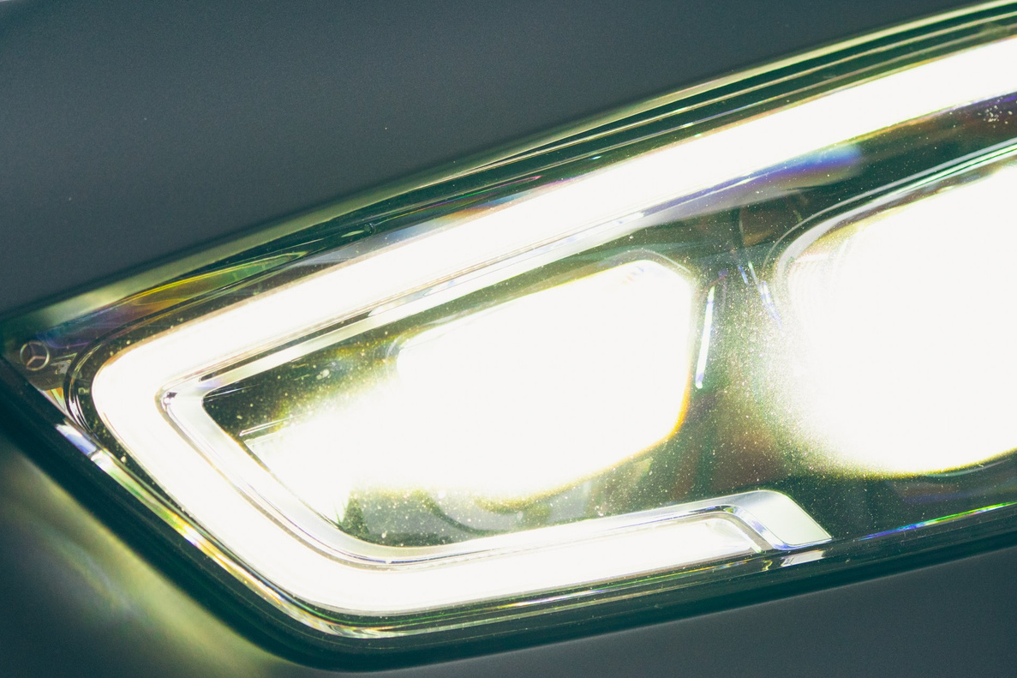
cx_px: 679
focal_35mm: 151
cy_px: 380
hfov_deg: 13.6
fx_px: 4265
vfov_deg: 9.1
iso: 800
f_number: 4
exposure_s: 1/80
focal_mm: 70
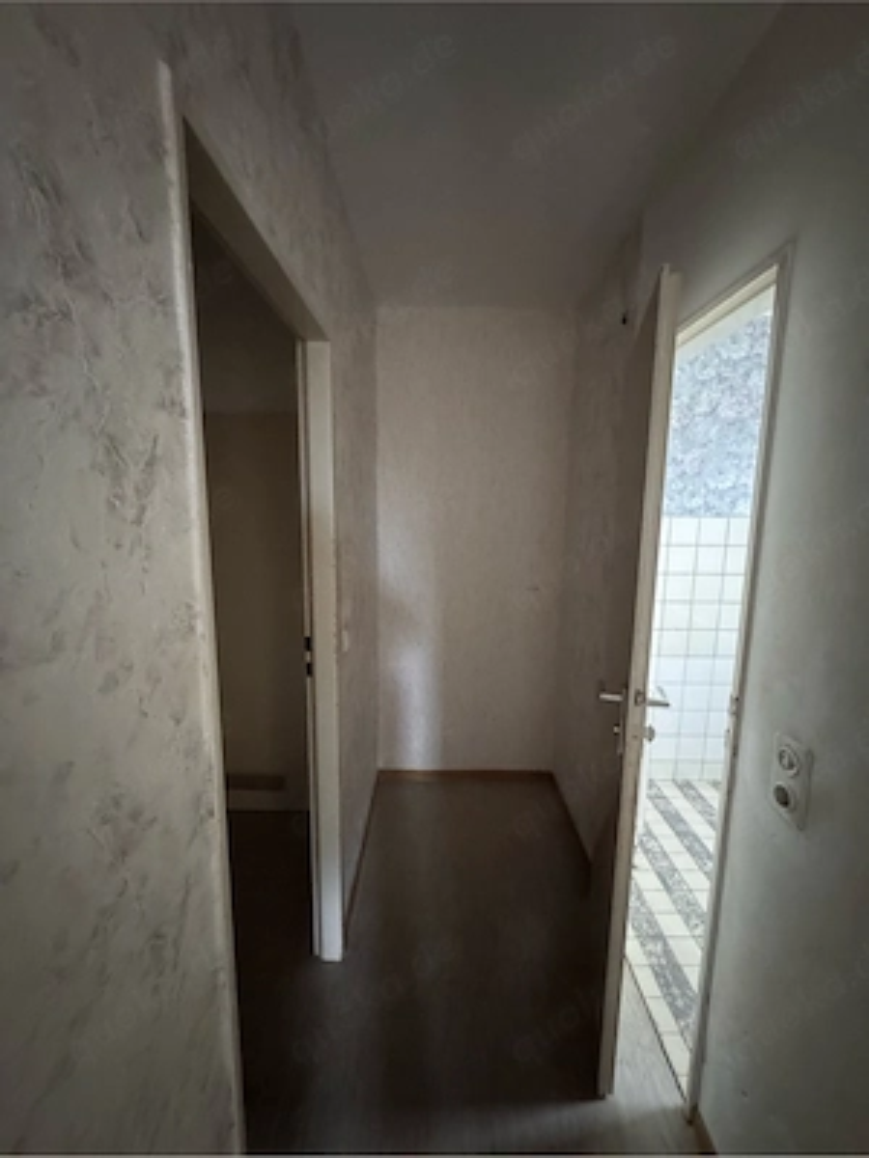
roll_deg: +0.0
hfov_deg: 85.7
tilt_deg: -7.1
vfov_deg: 102.1
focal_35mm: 14
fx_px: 469
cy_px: 579
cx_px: 434
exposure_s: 1/32
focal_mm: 2.22
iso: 1600
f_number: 2.2
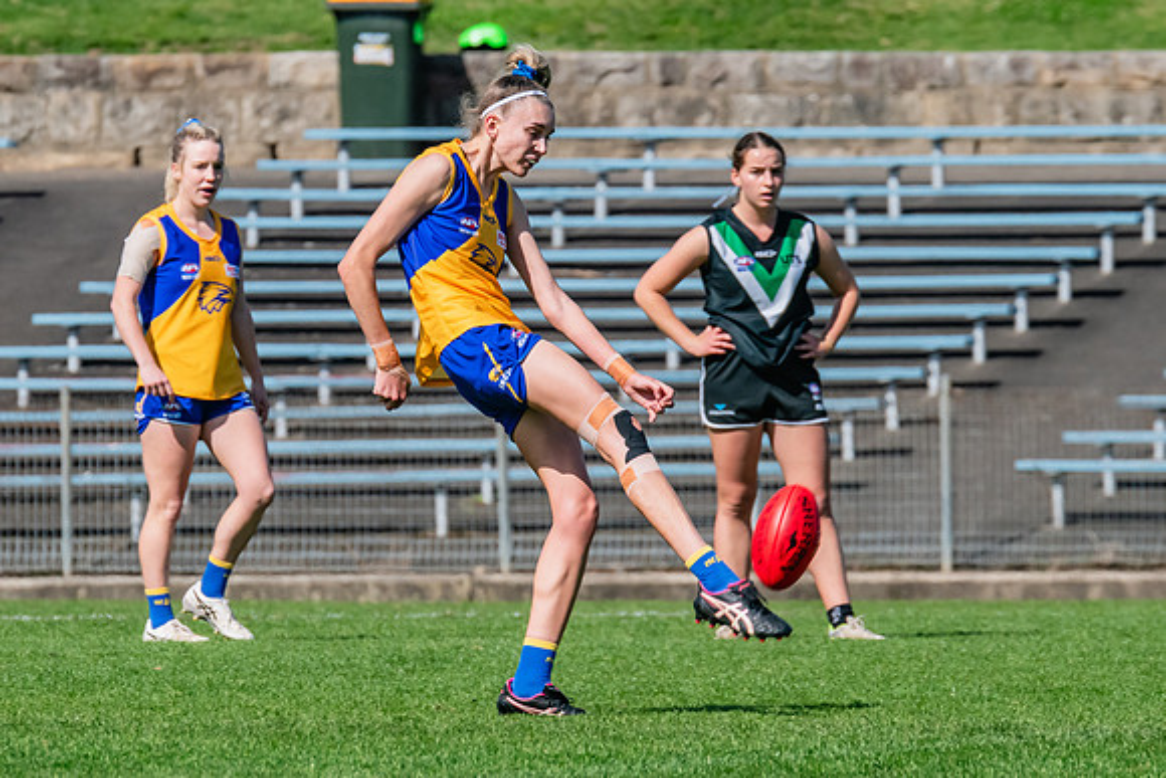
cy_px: 318
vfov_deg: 1.8
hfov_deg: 2.8
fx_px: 24169
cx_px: 555
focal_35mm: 746
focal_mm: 420
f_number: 11
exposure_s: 1/1600
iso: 800
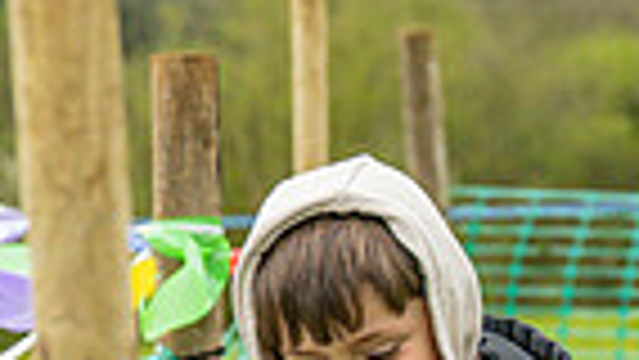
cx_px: 994
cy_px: 896
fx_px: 8848
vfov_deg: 2.3
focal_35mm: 522
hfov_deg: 4.1
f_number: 4.5
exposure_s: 1/2000
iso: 400
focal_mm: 70
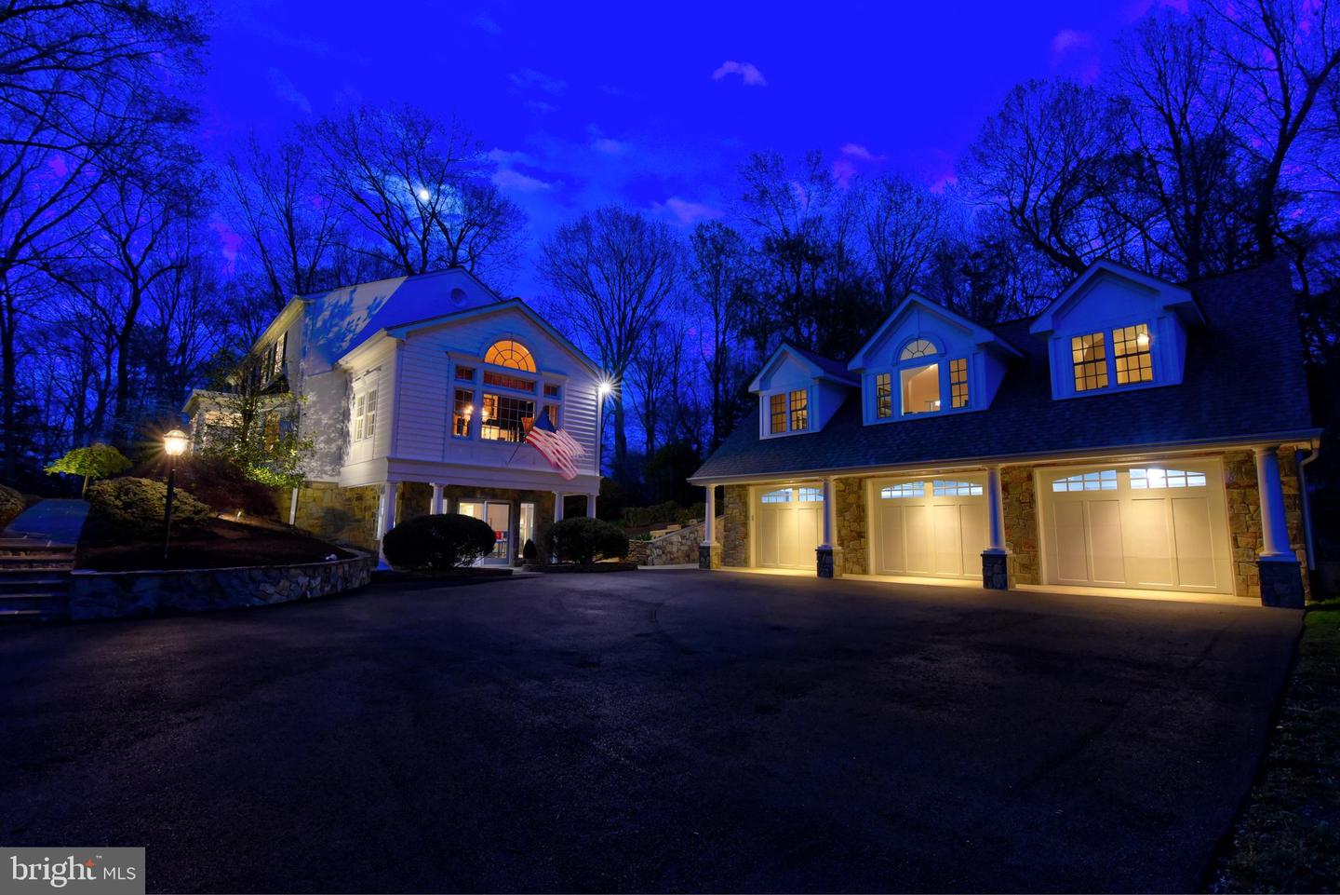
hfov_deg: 96.7
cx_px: 670
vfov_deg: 73.8
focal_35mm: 16
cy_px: 448
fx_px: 596
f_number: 7.1
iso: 2500
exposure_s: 1/13
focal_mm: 16
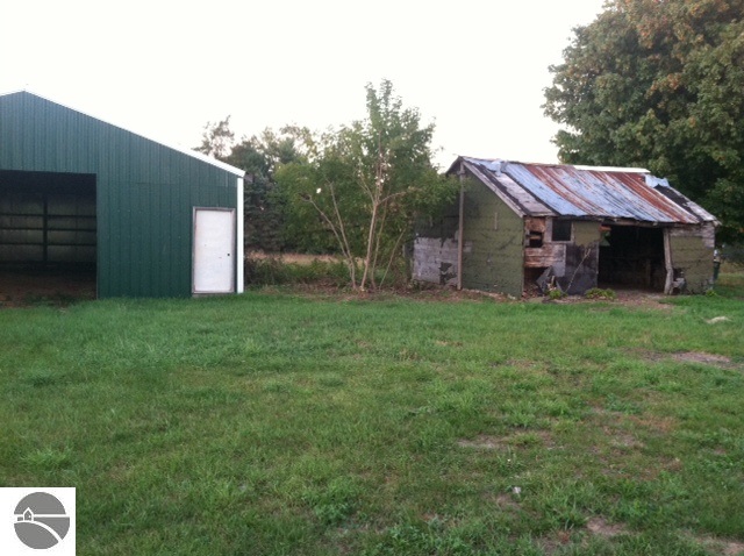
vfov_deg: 40.6
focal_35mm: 35
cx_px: 372
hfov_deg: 52.7
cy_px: 278
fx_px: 751
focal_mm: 3.85
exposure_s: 1/15
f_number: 2.8
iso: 160
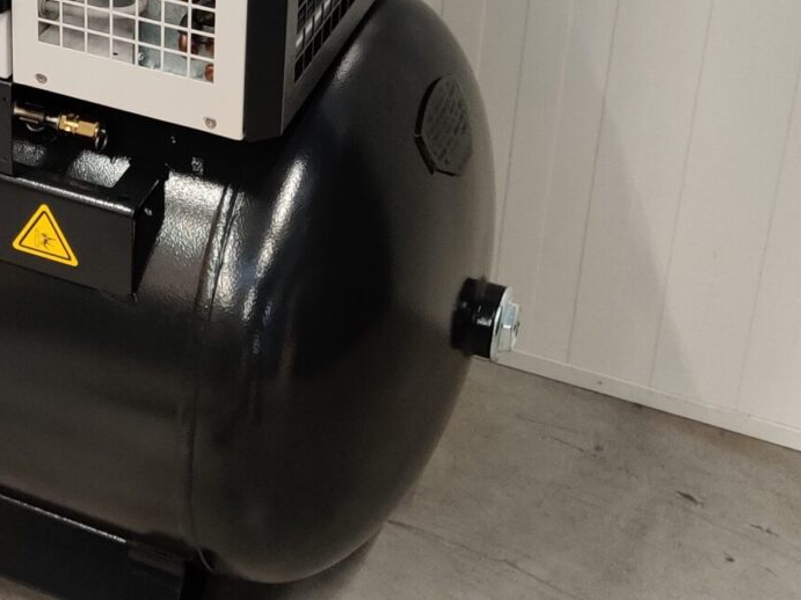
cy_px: -105
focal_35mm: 80
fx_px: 1851
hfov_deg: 23.5
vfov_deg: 17.6
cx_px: 16
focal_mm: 4.75
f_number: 1.65
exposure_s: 1/50
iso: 800
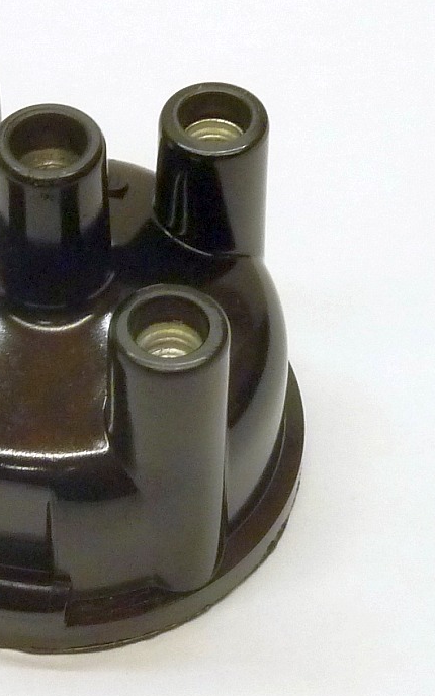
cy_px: 352
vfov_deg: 43.5
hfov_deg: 27.2
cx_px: 57
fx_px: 873
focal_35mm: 46
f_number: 3.5
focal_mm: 5.3
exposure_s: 1/30
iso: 250
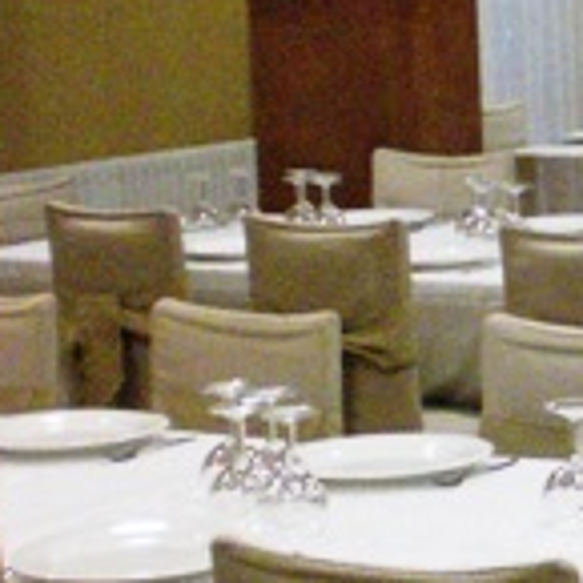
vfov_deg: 12.5
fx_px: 2649
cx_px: 1162
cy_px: 185
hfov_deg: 11.4
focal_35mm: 139
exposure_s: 1/80
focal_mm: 6.3
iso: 800
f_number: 3.1
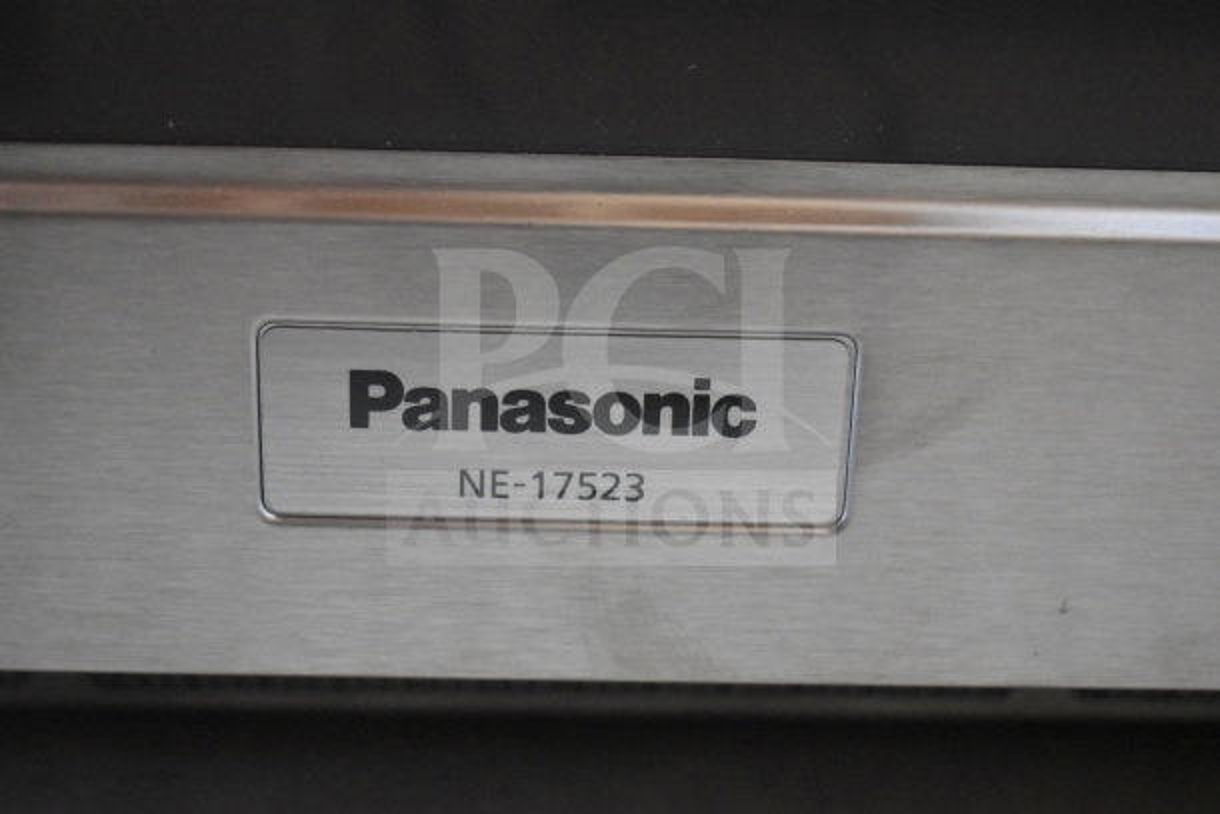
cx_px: 610
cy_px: 407
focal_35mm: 57
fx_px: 1932
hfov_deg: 35.0
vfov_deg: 23.8
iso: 6400
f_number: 4.8
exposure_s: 1/80
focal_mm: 38
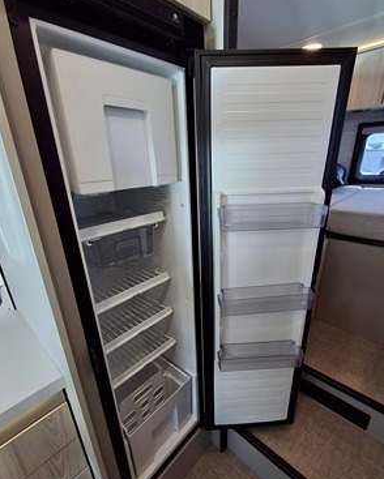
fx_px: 241
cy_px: 256
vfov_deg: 89.5
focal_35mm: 17
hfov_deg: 77.0
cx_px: 193
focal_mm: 1.64
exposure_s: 1/40
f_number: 2.2
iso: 50
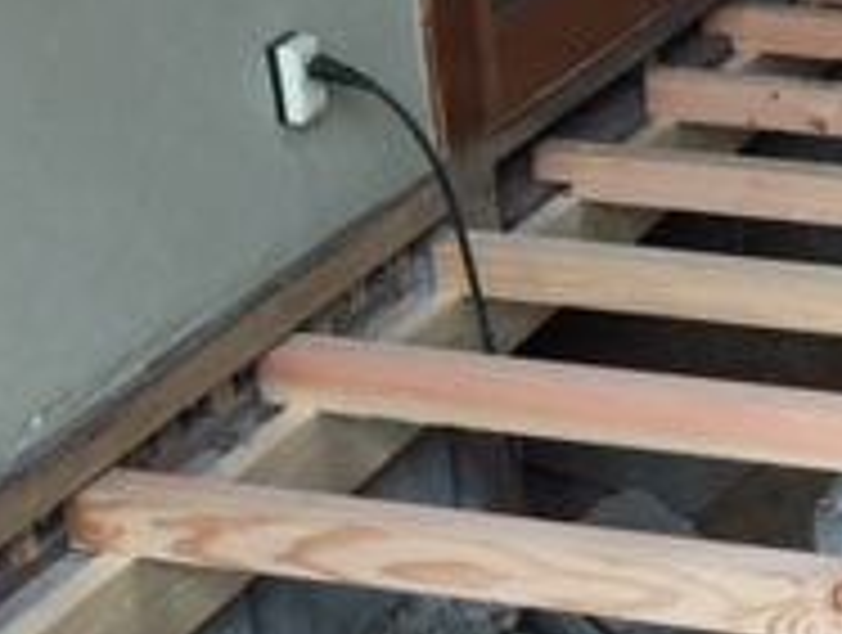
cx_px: 1103
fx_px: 2413
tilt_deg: -28.2
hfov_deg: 18.4
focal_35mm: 99
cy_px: 531
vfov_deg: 14.9
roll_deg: -2.2
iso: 32
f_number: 2.2
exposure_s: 1/40
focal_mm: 4.15
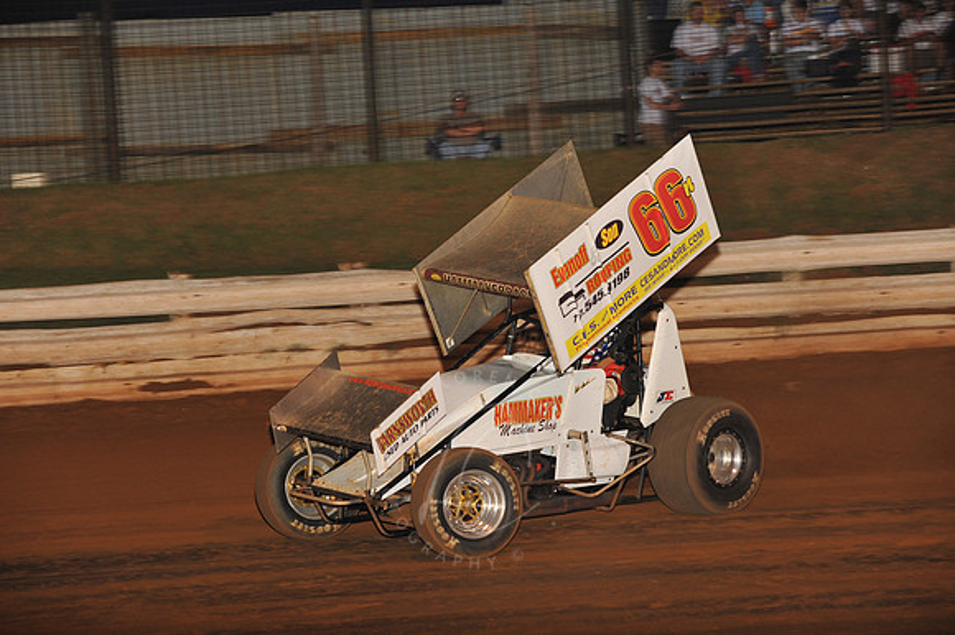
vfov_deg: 10.1
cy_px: 318
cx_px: 478
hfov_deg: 15.2
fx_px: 3579
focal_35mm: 135
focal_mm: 135
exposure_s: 1/320
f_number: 6.3
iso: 1000
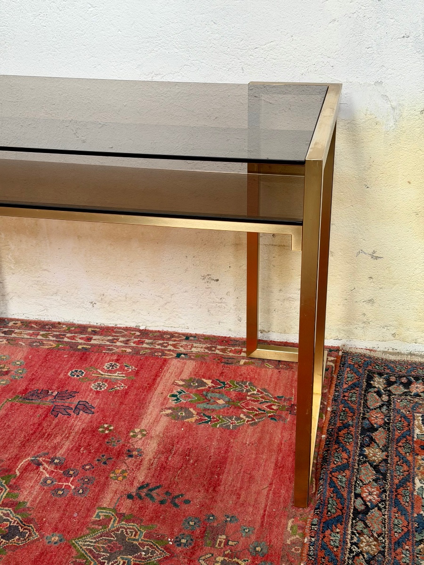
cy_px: 282
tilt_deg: -25.7
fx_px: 784
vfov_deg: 39.7
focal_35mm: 48
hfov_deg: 30.3
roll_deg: +1.0
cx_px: 212
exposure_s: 1/72
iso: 100
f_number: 1.78
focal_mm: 6.76
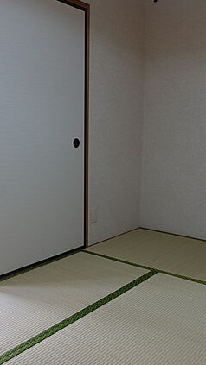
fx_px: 369
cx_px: 158
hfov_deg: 30.6
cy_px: 182
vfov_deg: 52.8
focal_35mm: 38
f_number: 3.5
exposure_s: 1/120
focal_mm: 16
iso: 400
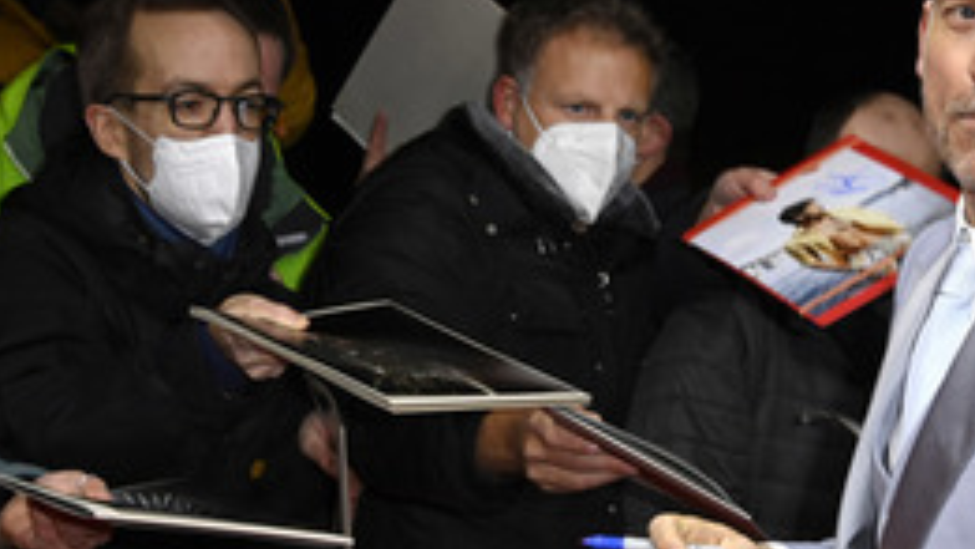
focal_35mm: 105
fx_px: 2715
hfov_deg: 20.1
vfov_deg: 11.5
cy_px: 332
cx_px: 827
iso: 1000
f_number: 5.6
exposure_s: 1/200
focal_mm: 58
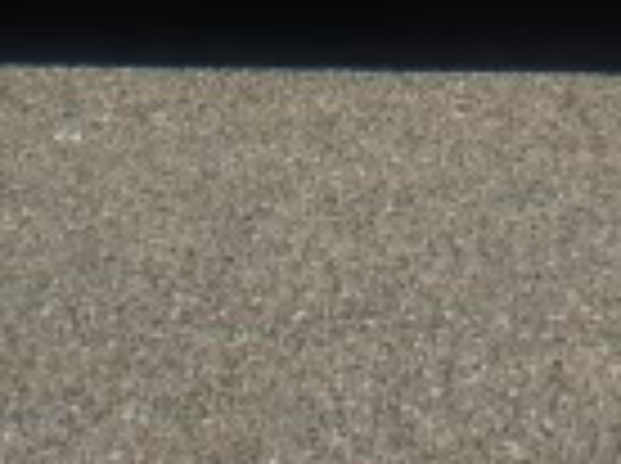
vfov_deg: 6.5
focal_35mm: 221
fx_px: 3958
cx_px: 418
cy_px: -532
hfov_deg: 9.0
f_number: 4.4
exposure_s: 1/500
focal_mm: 6.3
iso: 50
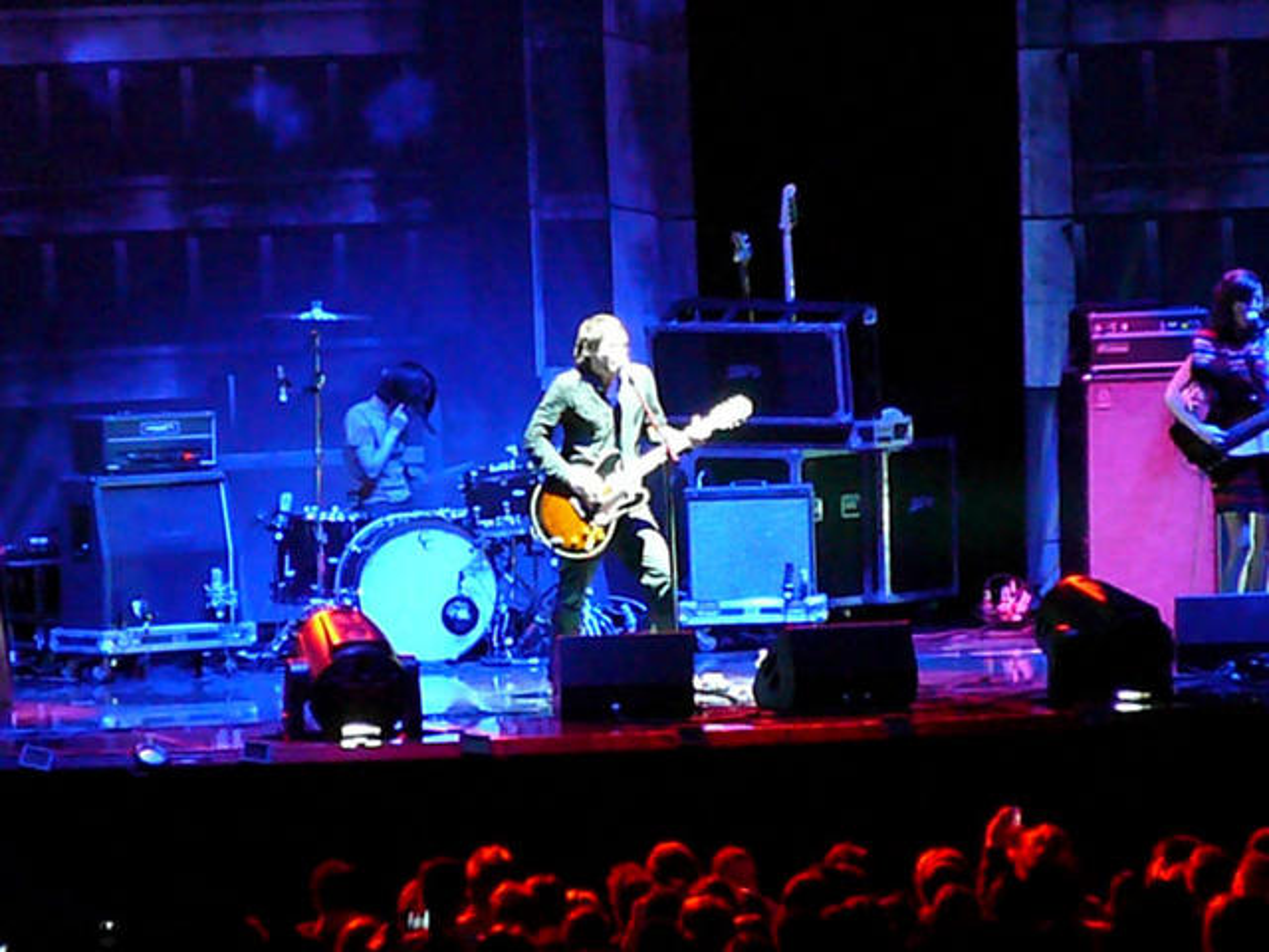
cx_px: 634
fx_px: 12831
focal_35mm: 350
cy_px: 476
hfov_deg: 5.7
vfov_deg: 4.2
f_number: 4.2
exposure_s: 1/25
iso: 1600
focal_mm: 52
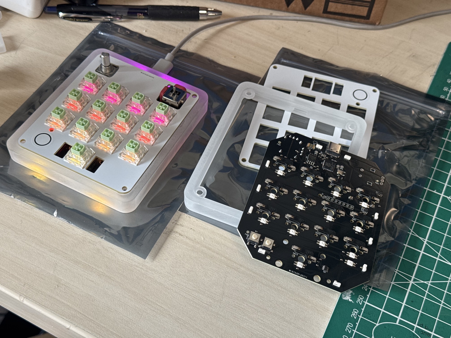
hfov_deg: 39.7
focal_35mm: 48
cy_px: 169
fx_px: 625
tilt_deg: -50.4
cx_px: 226
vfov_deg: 30.3
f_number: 1.78
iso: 50
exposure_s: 1/60
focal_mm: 6.76
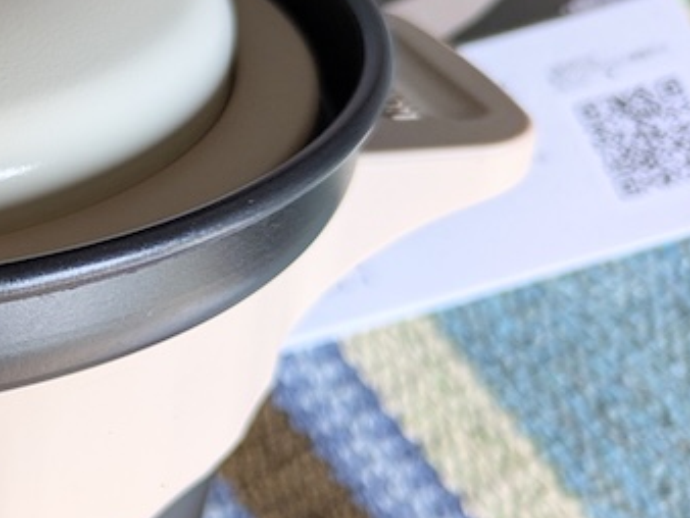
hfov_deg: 22.3
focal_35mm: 74
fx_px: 1476
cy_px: 258
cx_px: -308
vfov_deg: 19.9
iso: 62
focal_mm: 5.43
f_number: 1.89
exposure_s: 1/120
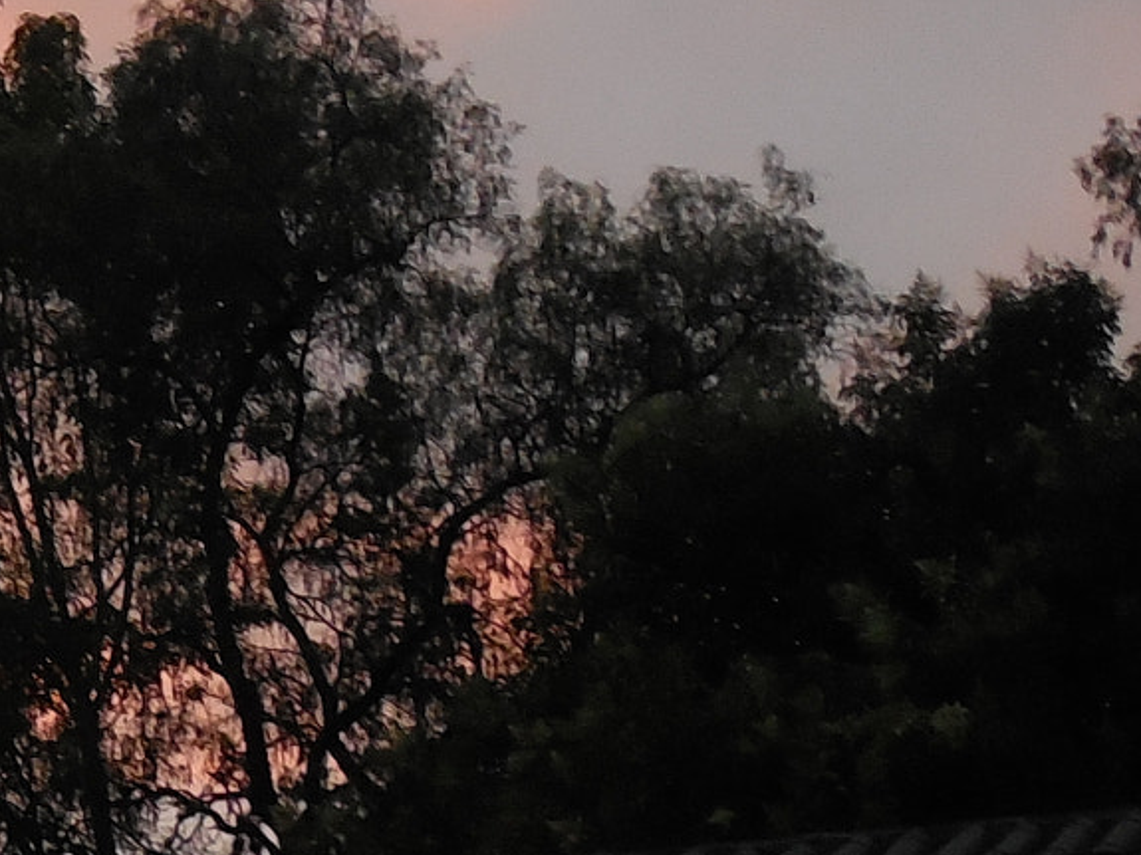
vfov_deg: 8.7
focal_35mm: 171
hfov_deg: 11.0
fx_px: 5635
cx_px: -746
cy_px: 409
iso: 400
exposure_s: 1/30
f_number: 4
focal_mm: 8.7
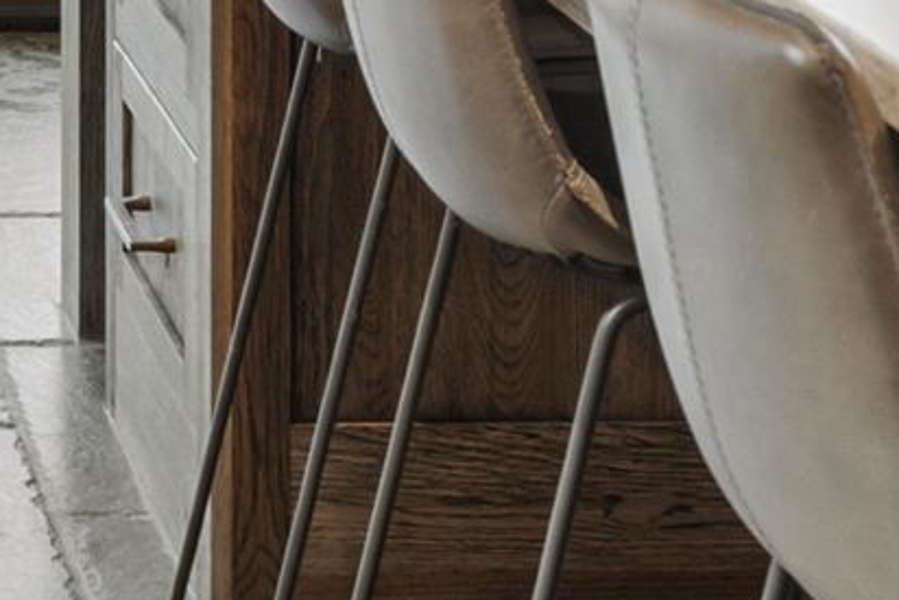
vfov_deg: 7.9
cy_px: -751
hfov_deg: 12.1
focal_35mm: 164
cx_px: -281
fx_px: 4097
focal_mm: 22
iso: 500
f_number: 9
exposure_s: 1/3.33
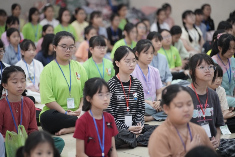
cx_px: 118
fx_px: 979
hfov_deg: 13.7
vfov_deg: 9.1
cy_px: 78
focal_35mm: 150
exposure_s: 1/160
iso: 4000
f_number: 2.8
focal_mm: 150
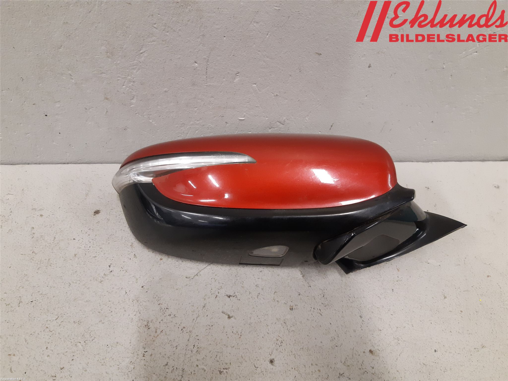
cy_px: 190
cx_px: 254
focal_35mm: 26
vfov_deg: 53.1
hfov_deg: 67.3
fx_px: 382
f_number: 1.7
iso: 200
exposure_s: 1/50
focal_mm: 3.93
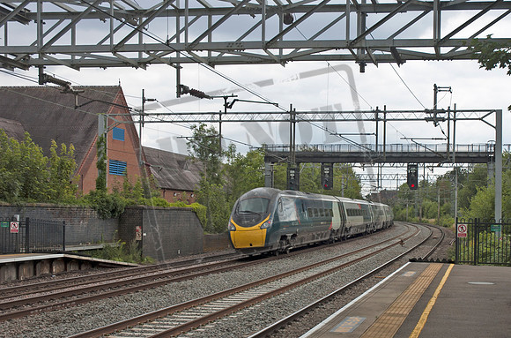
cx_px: 256
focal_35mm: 44
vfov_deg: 30.7
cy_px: 169
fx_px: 616
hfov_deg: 45.1
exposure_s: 1/200
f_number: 7.1
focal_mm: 29
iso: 200
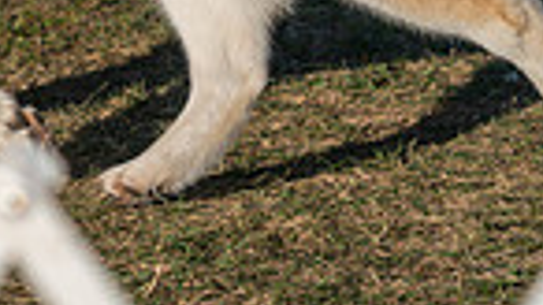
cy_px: -307
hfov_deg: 6.9
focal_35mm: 309
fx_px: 4447
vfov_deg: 3.9
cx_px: -100
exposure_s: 1/1250
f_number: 4.5
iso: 100
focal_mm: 74
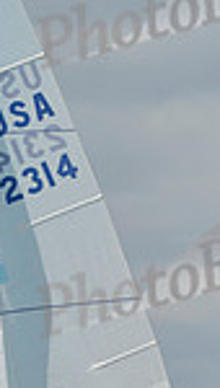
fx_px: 8333
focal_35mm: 808
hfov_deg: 1.5
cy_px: 173
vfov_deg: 2.7
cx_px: -97
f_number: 6.3
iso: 200
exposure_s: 1/1250
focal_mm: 200
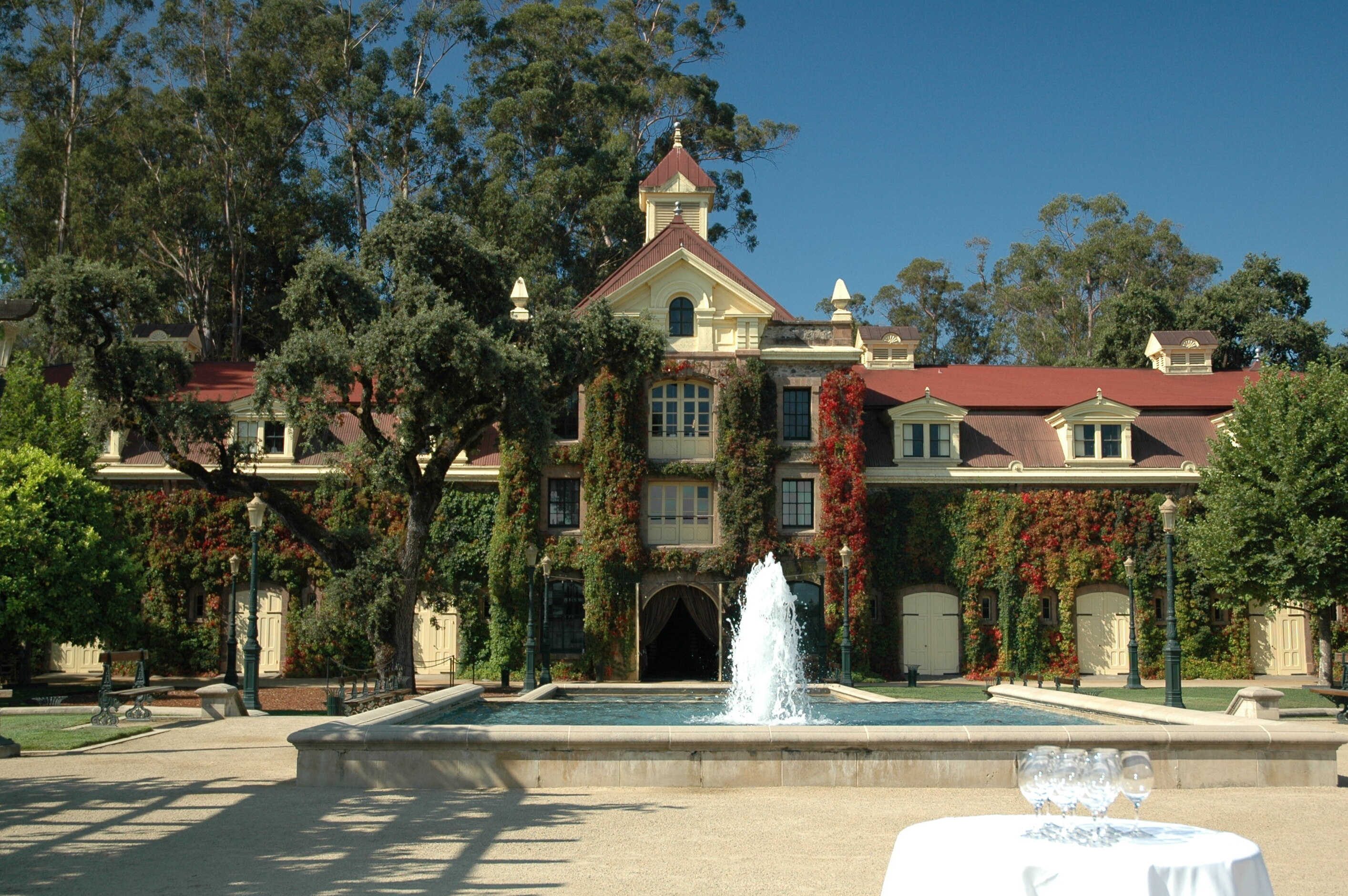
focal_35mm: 40
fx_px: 1515
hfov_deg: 48.0
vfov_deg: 32.9
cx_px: 674
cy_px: 448
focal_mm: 27
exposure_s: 1/500
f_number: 3.8
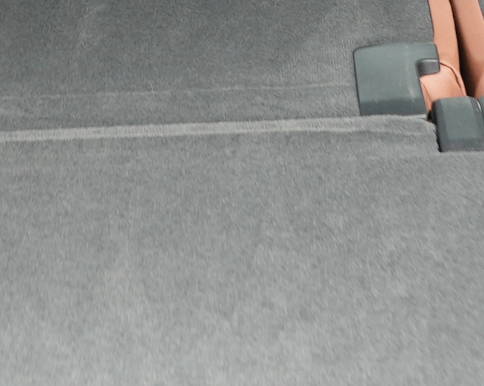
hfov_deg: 16.0
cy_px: -134
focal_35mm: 120
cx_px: 393
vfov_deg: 12.4
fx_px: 1713
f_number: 4
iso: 100
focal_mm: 11
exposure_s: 1/60
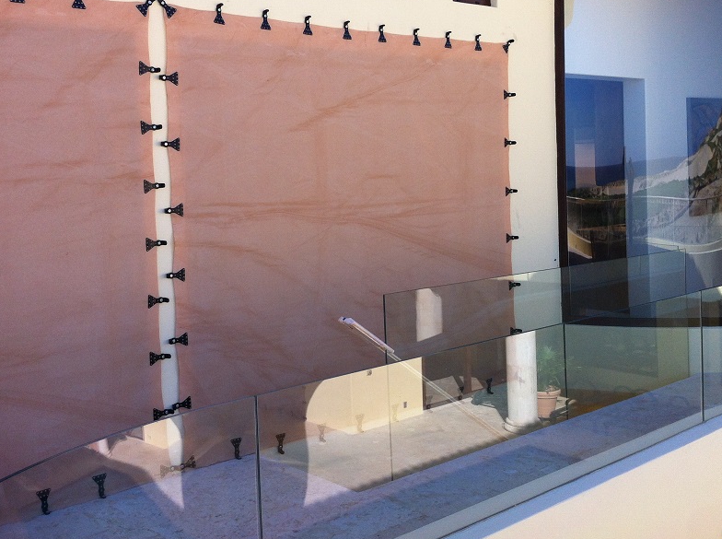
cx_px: 343
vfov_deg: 32.6
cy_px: 208
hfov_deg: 43.0
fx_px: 916
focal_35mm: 44
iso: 80
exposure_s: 1/702
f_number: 2.8
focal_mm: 3.85
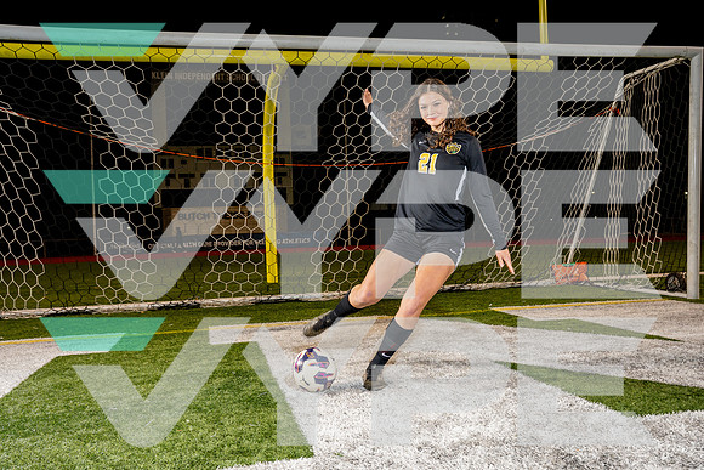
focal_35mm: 33
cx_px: 352
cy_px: 235
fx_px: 645
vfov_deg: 40.0
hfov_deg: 57.2
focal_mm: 33
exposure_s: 1/250
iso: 800
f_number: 5.6
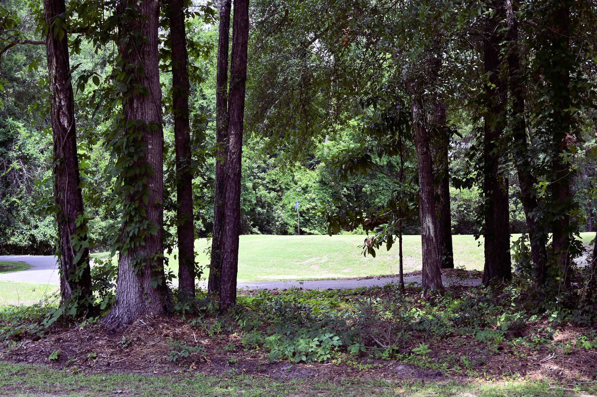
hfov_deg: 39.6
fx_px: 829
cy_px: 198
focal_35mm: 50
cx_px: 298
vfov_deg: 27.0
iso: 125
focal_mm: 50
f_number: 11
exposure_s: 1/50
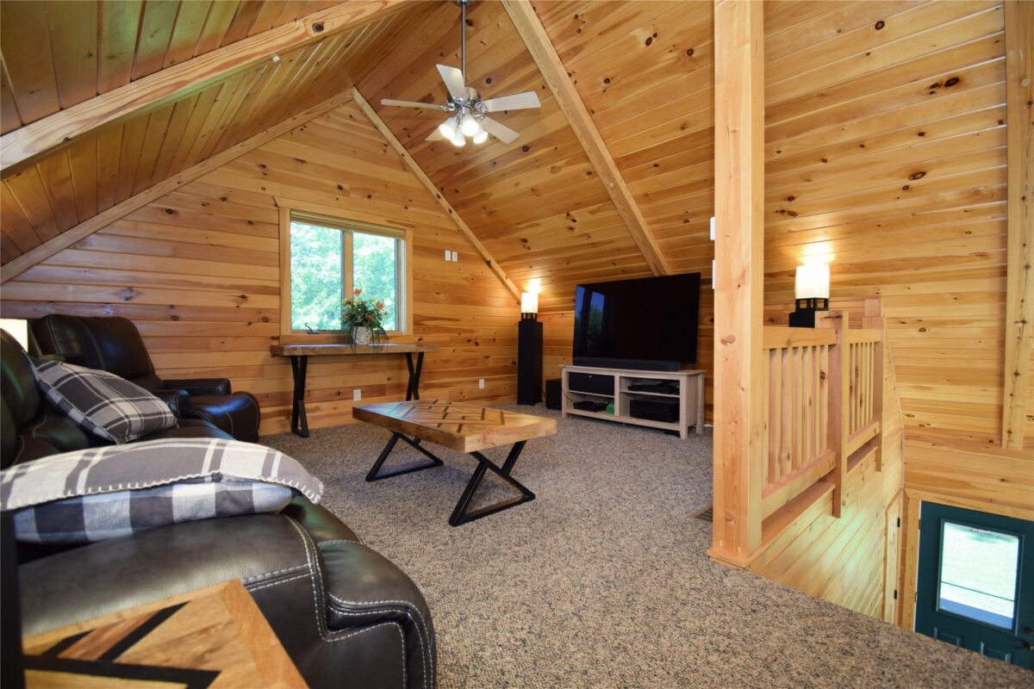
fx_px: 431
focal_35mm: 15
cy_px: 344
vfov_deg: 77.3
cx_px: 517
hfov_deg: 100.4
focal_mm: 10
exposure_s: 1/60
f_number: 4.5
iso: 400
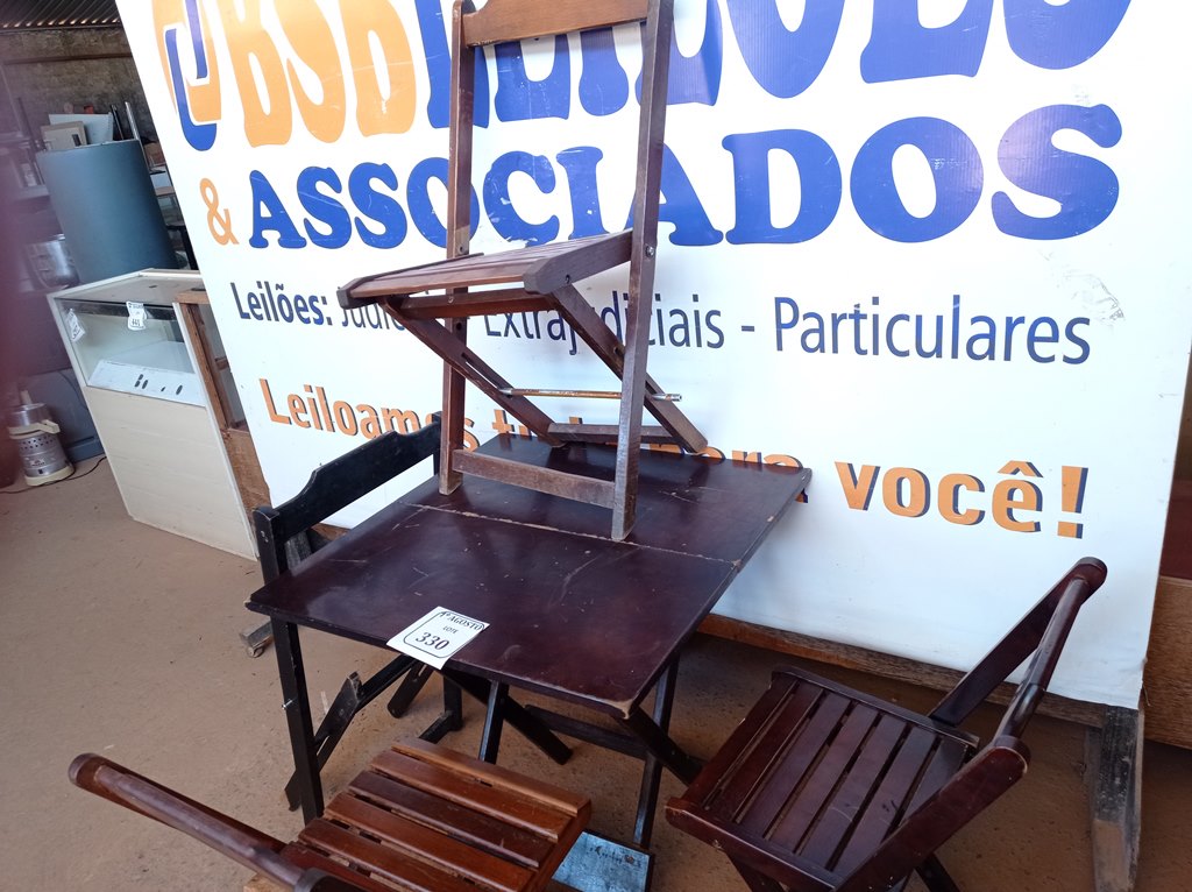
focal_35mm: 28
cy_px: 446
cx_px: 596
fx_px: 963
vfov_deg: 49.7
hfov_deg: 63.5
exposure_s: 1/60
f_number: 1.79
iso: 160
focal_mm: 4.7
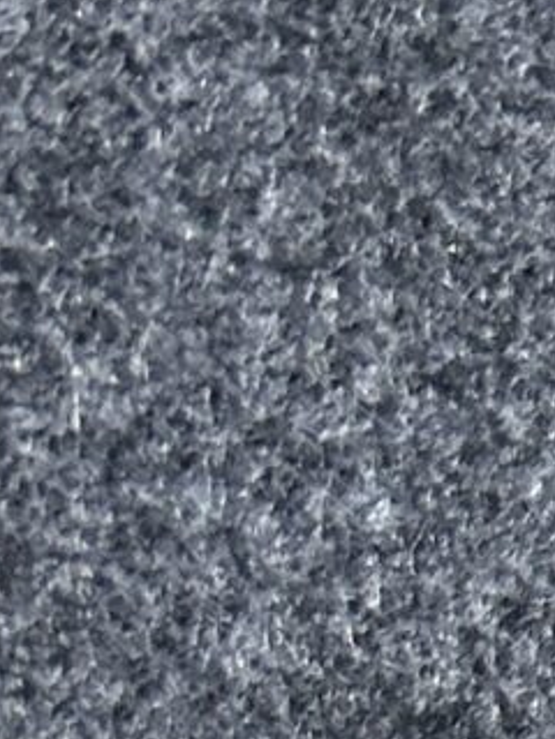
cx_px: 2047
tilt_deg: -58.7
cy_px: 2016
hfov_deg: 6.2
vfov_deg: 8.4
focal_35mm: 208
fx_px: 4446
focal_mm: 5.7
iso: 125
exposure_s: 1/121
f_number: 1.5
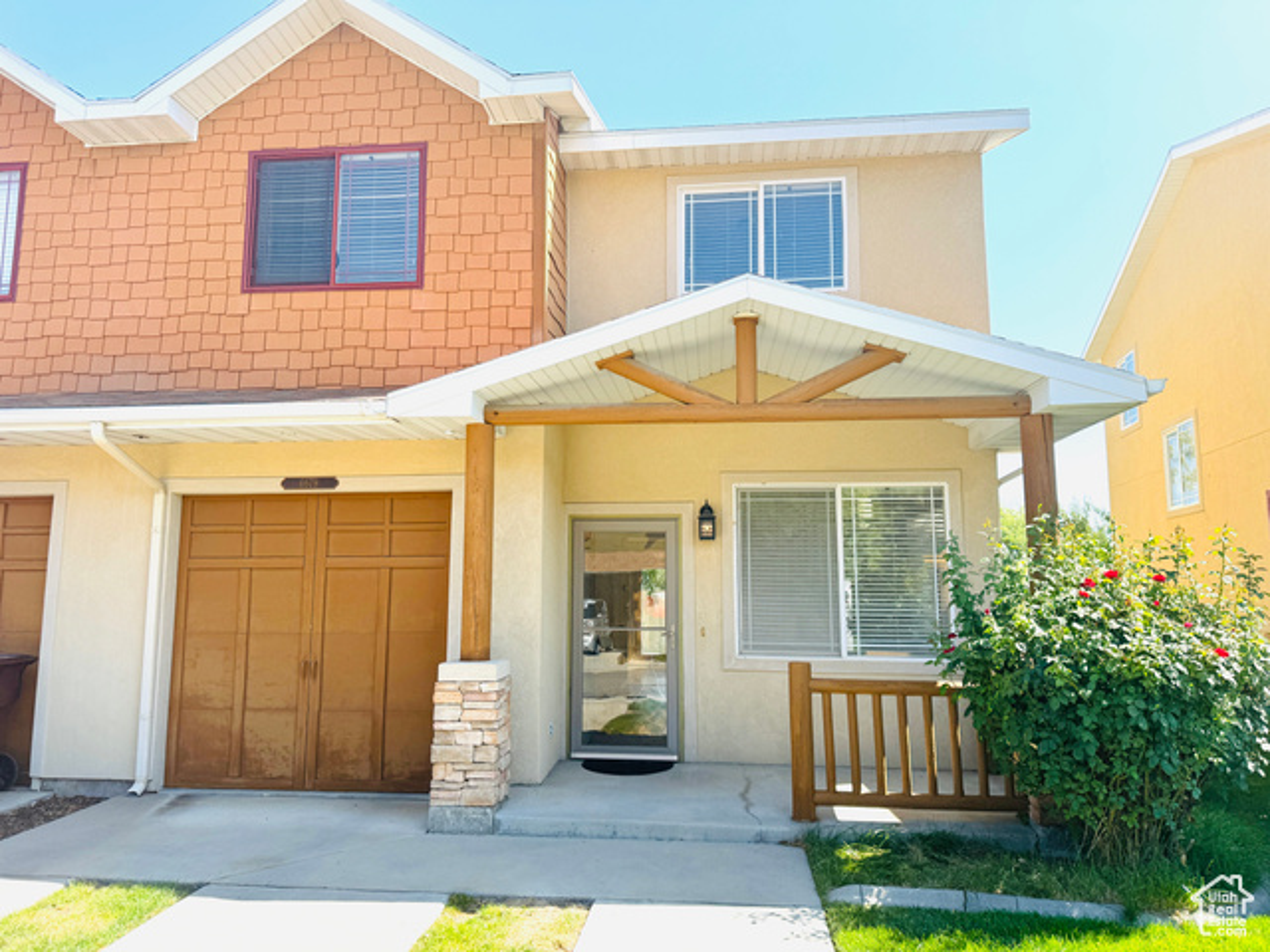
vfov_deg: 56.8
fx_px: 881
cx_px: 635
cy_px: 476
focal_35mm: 24
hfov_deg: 71.6
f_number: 1.78
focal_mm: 6.76
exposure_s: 1/1721
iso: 80
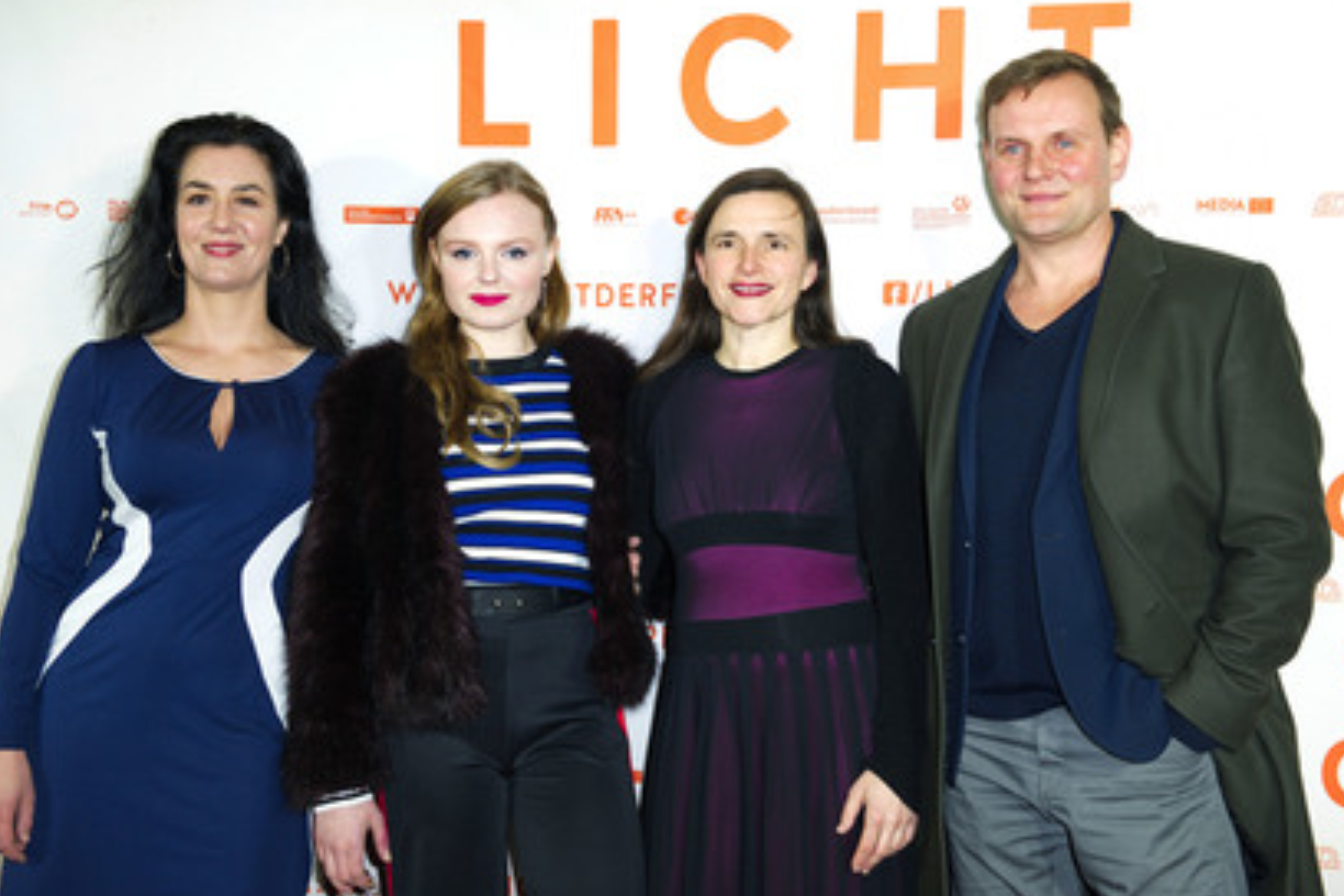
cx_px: 649
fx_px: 1979
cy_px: 474
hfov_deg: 37.5
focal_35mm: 53
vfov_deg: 25.5
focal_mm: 48
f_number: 5
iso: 1000
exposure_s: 1/160
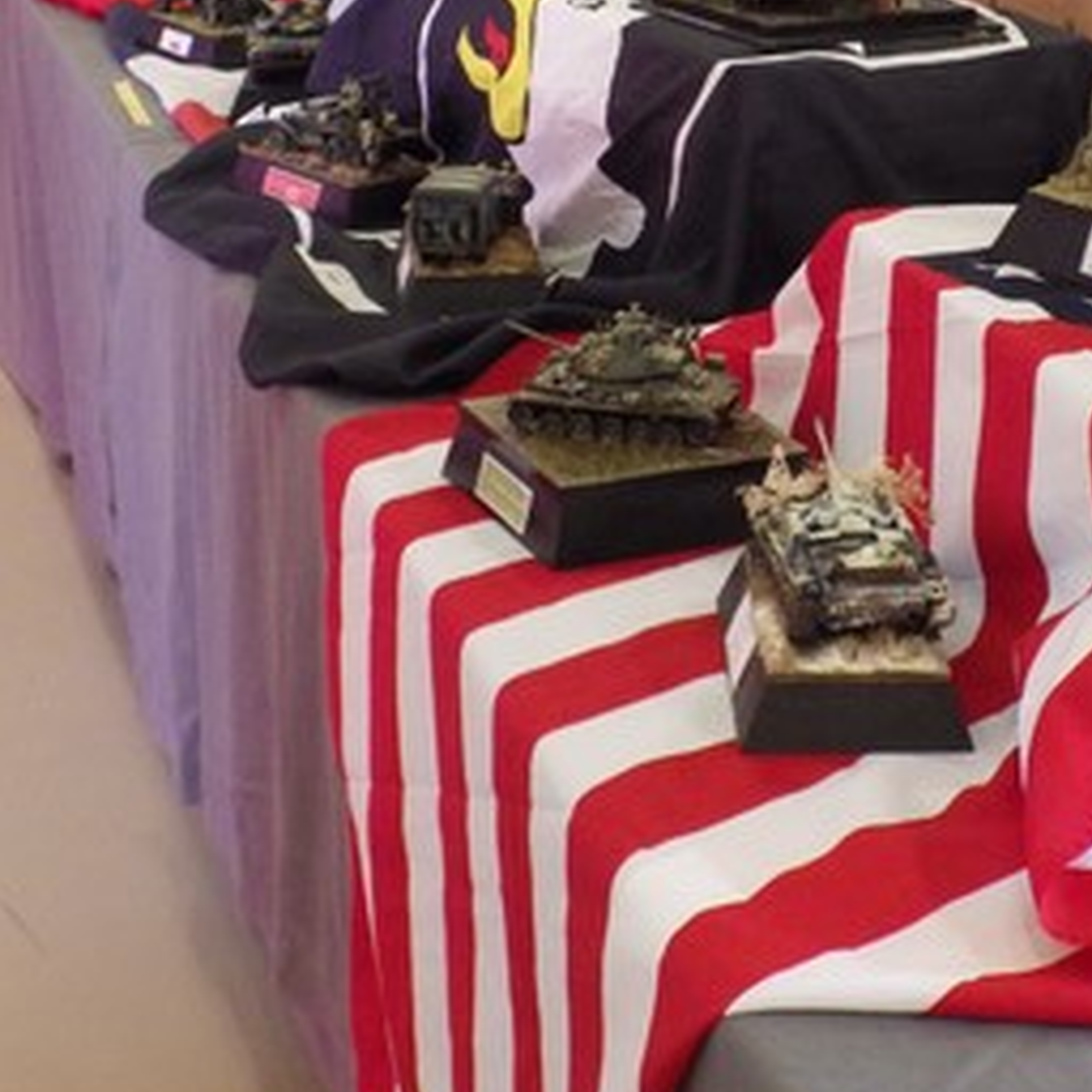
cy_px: 299
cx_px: 582
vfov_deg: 18.8
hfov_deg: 18.9
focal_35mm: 92
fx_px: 3284
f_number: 3.8
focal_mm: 9
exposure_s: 1/45
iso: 800
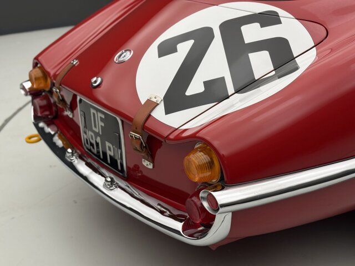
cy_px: 133
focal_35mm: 48
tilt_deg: -24.4
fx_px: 492
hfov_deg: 39.7
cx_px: 178
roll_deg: +2.4
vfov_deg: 30.3
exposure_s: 1/109
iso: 80
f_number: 1.78
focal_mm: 6.76
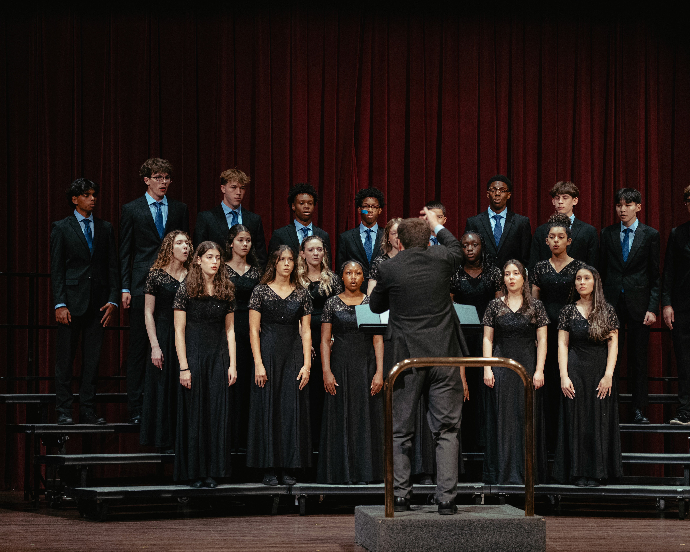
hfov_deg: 20.2
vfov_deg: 16.2
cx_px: 393
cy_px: 275
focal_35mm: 95
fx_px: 1940
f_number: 1.7
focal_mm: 56
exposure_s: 1/125
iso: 1250
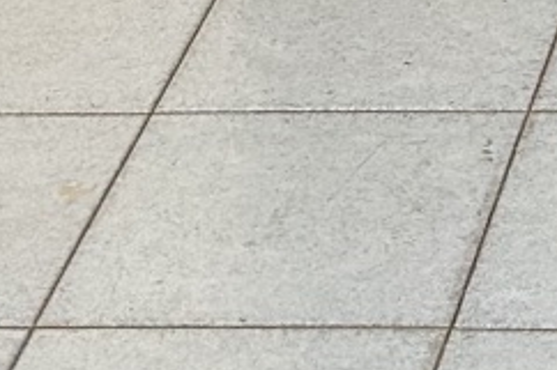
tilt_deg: -14.1
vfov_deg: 5.1
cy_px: -903
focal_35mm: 248
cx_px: 964
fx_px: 3834
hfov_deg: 8.1
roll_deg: +1.7
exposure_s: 1/50
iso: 320
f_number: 1.78
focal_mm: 6.86
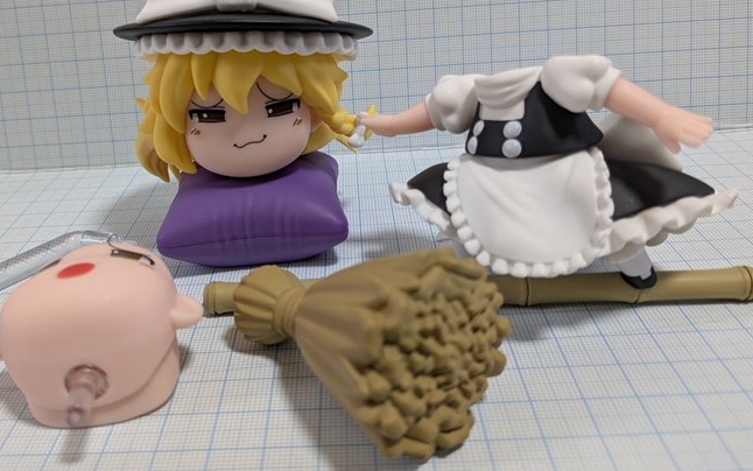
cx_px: 323
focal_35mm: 34
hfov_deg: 56.5
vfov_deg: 37.2
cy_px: 195
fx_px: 698
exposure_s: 1/40
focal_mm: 4.38
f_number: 1.73
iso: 61
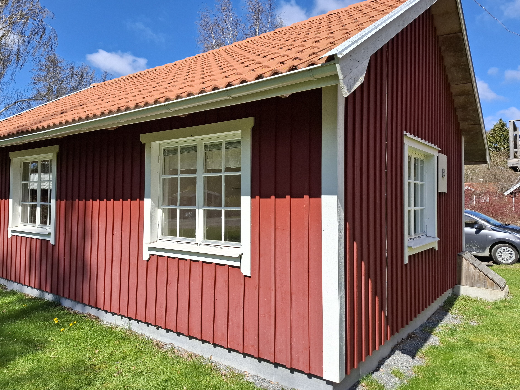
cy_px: 185
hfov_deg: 69.3
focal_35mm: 25
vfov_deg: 54.9
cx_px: 239
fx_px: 376
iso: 50
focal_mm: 5.54
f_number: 1.8
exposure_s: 1/2304
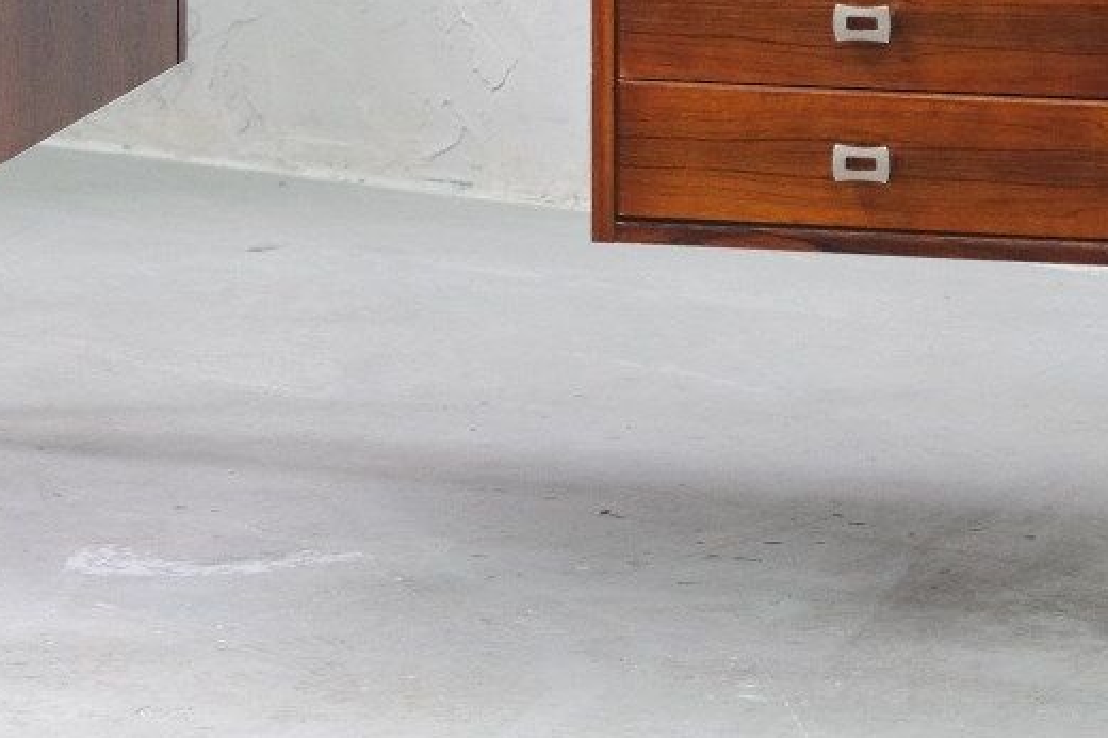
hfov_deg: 8.0
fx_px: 7905
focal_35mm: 257
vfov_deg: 5.3
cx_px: 288
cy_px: 109
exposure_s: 1/105
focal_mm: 69.8
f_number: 4
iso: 3200
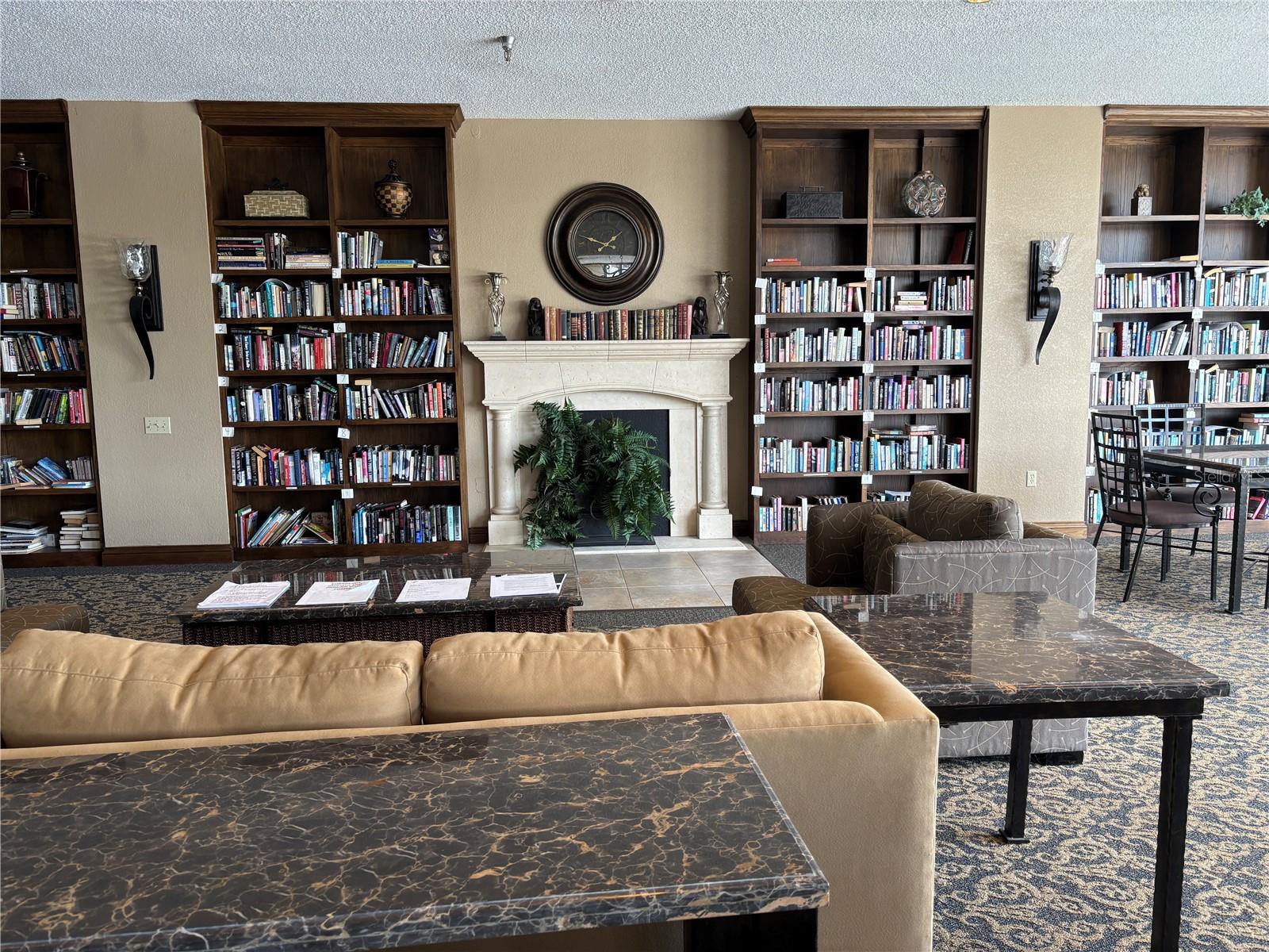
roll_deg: +0.5
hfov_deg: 67.3
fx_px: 953
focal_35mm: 26
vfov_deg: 53.1
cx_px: 634
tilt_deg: -7.3
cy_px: 476
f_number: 1.6
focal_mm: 5.96
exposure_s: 1/60
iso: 100
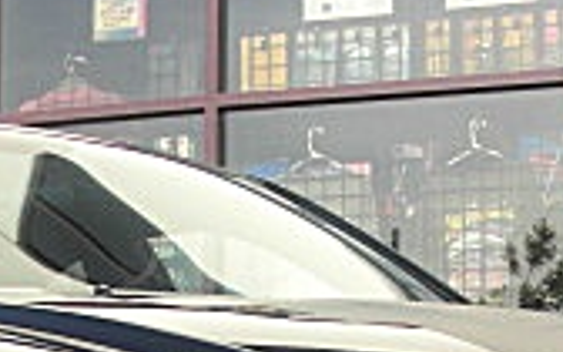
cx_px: 235
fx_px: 2225
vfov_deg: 8.6
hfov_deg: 14.4
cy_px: 697
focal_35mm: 145
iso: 50
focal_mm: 6.3
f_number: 2.8
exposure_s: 1/400
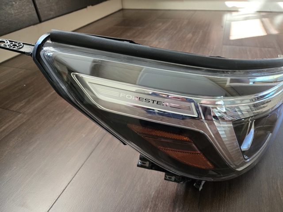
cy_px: 106
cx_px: 142
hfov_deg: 73.9
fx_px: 188
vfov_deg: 58.9
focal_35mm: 23
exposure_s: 1/100
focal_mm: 5.4
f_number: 1.8
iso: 400
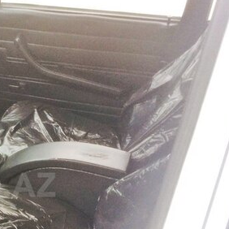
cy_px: 185
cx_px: -28
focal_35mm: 60
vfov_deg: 28.0
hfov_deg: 26.2
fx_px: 449
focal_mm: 4.15
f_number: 2.2
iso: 50
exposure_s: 1/33
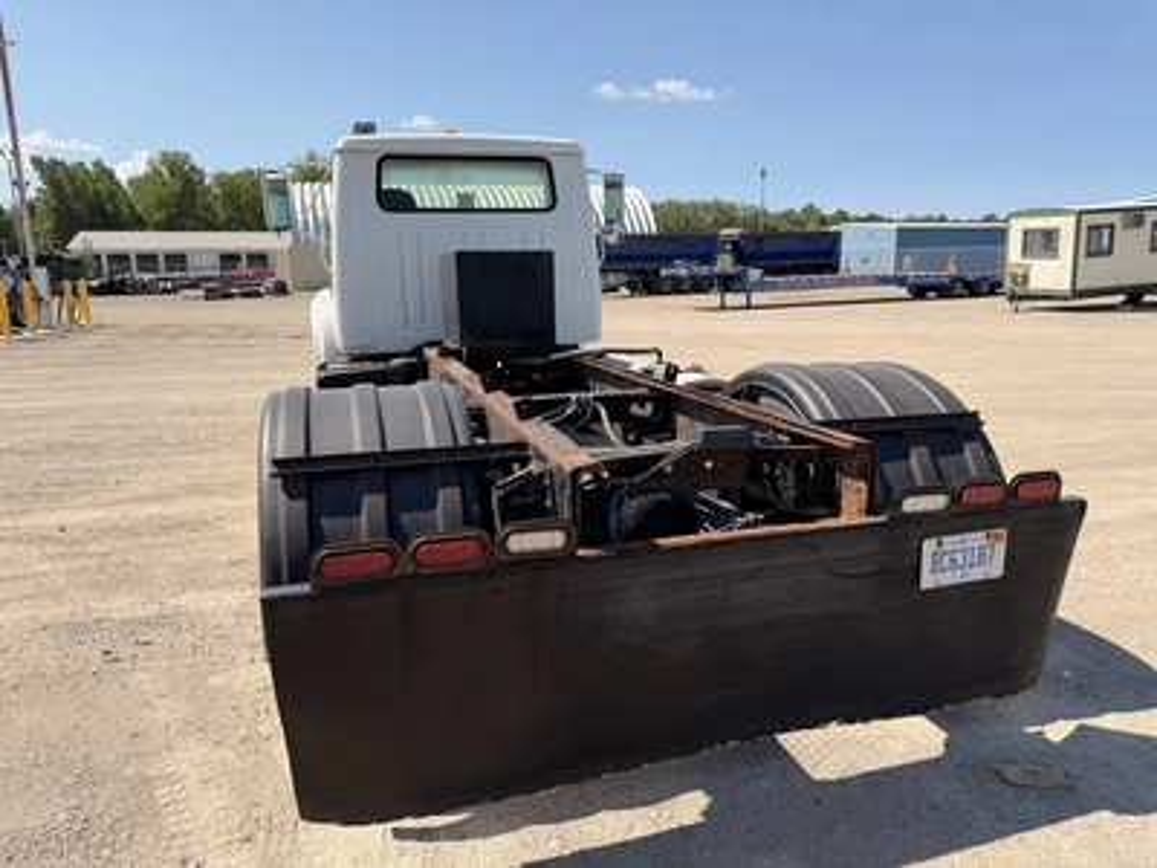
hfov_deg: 71.6
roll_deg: +0.8
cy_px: 434
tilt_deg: -9.6
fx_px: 802
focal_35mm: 24
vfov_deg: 56.8
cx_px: 578
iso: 100
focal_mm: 6.76
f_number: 1.78
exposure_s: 1/5319
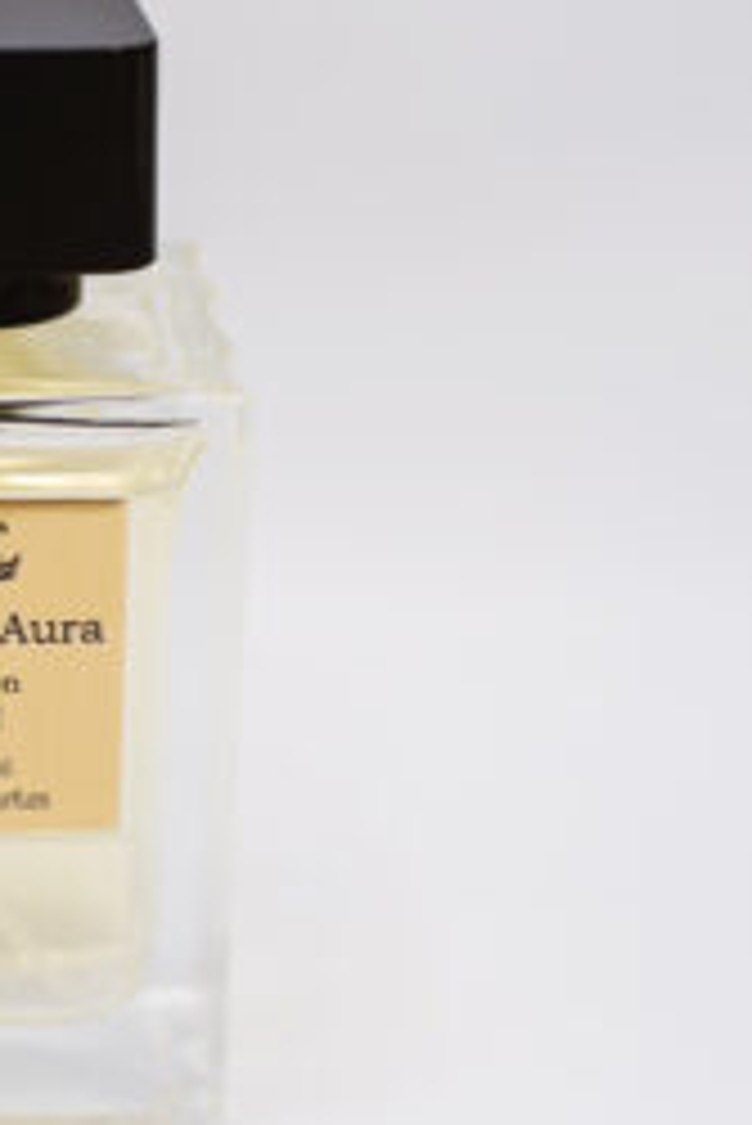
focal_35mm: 105
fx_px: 3285
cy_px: 482
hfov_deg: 12.9
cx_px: -14
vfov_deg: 19.4
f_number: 2.2
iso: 50
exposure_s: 1/250
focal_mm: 50
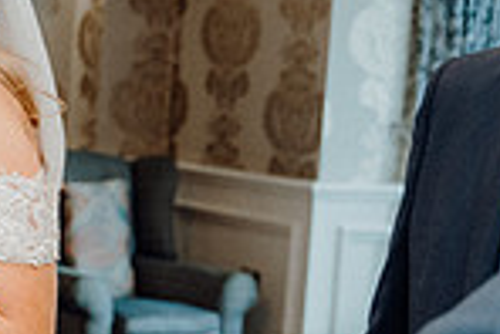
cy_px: 285
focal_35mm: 153
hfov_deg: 13.1
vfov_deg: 9.0
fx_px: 2127
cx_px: -95
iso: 2500
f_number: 3.5
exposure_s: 1/160
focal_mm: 39
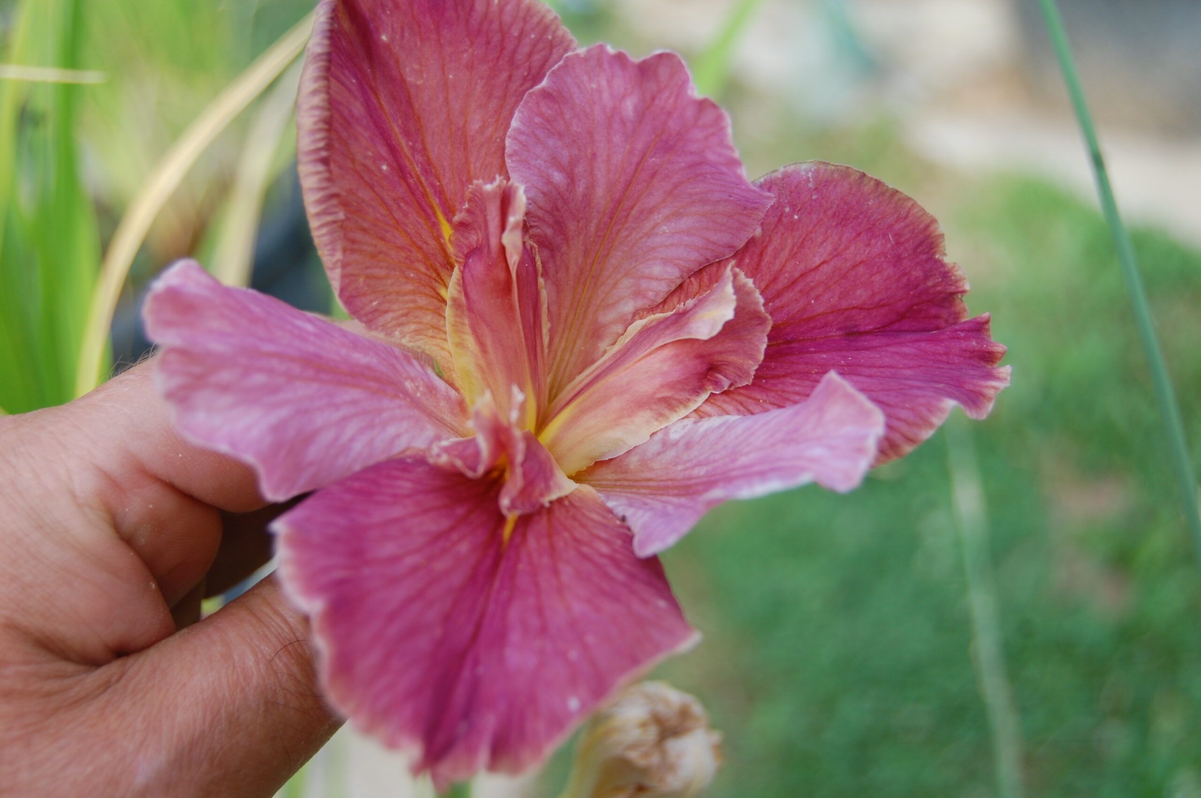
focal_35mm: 57
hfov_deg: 35.1
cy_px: 399
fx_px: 1900
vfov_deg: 23.7
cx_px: 600
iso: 200
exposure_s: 1/125
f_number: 5.6
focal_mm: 38
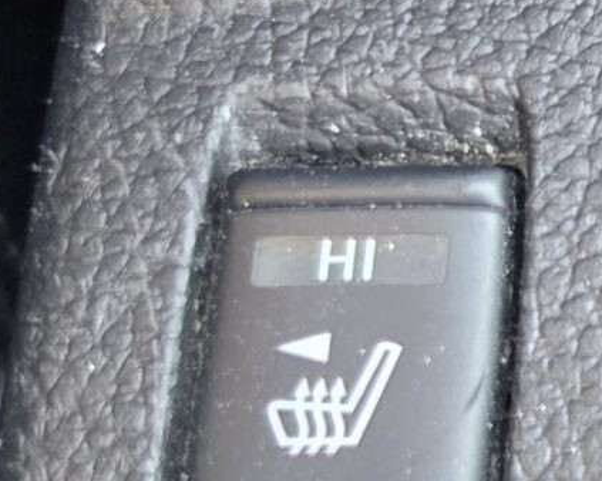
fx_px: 2422
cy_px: 242
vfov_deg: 11.3
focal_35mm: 136
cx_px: 1516
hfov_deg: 11.4
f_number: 1.4
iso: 320
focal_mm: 6.5
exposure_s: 1/100
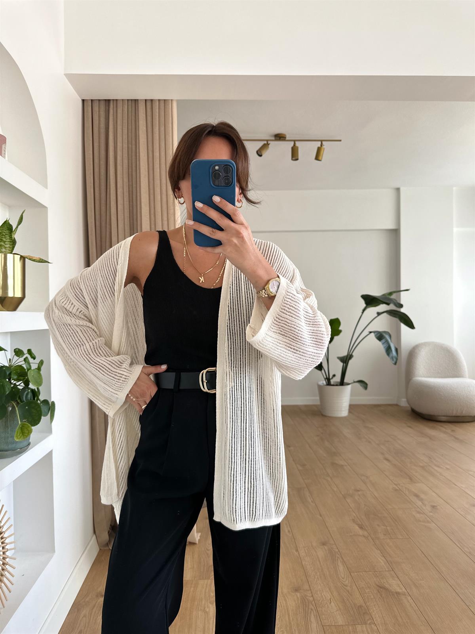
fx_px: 439
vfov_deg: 71.6
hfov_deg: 56.8
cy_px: 317
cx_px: 238
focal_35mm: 24
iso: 80
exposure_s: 1/121
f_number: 1.78
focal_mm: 6.86
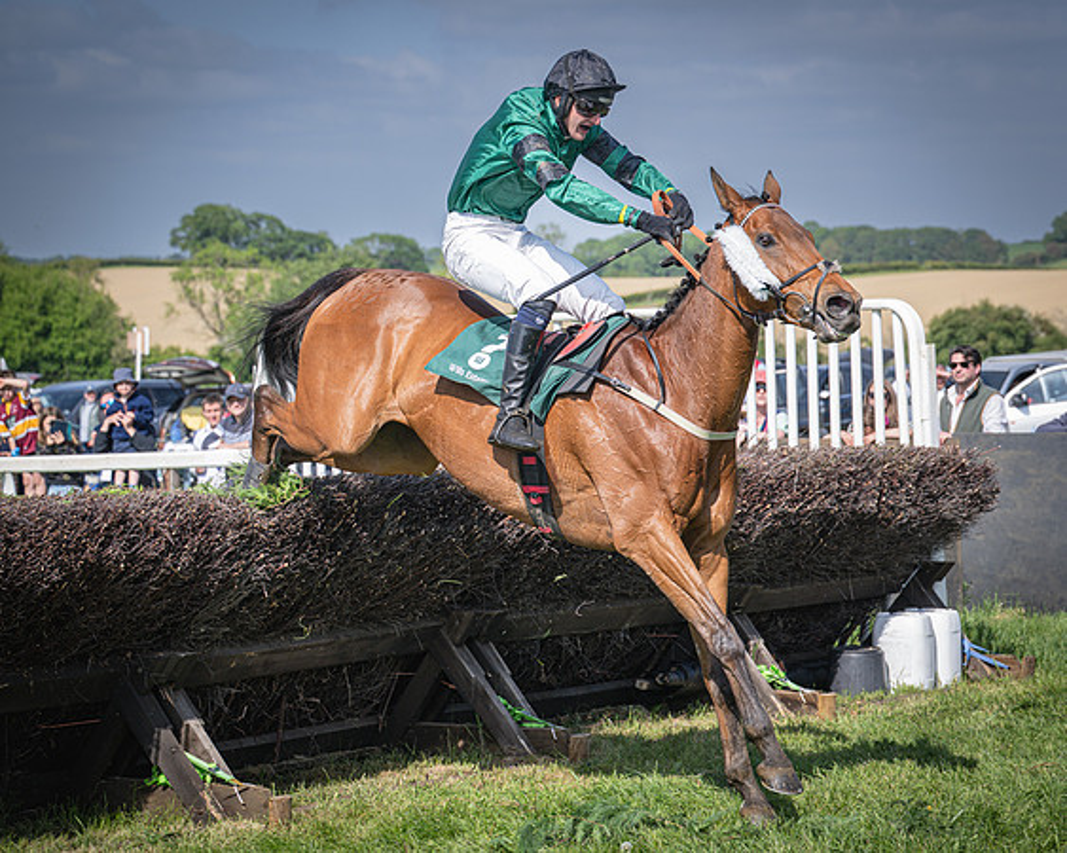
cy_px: 418
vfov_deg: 16.0
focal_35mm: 96
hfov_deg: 19.9
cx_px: 649
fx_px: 3030
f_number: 4
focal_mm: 70
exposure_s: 1/1600
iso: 200
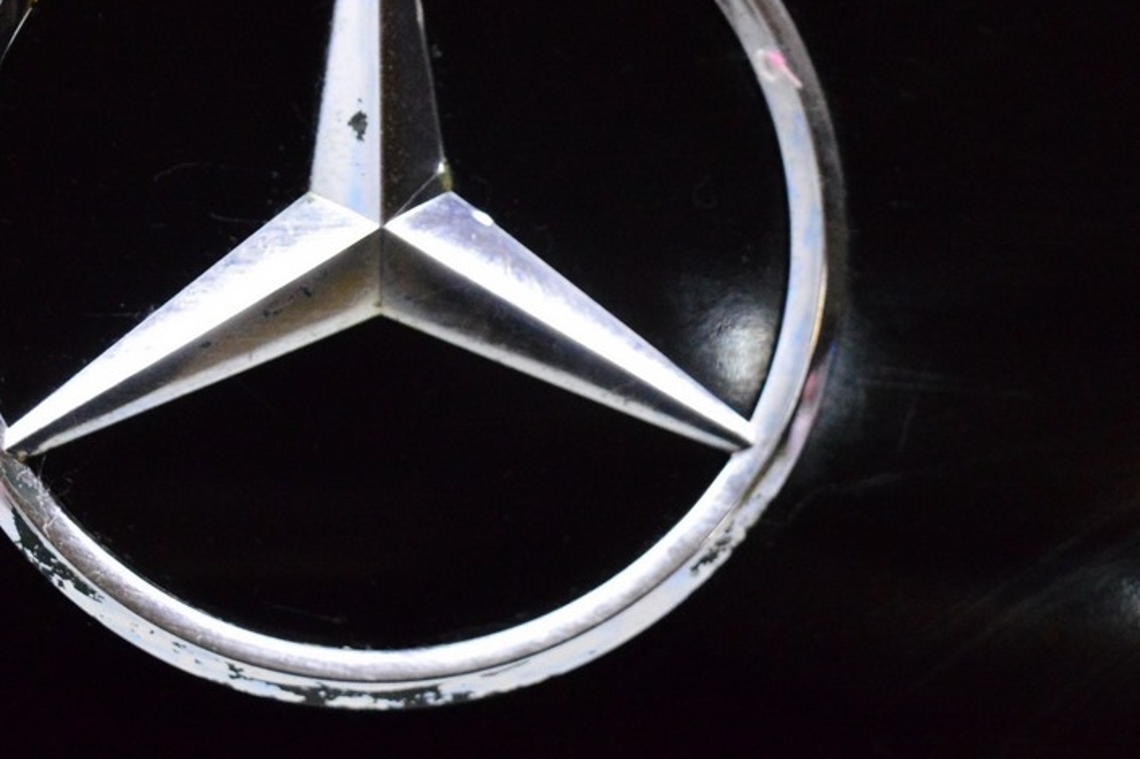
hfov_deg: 23.3
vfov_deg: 15.7
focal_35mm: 87
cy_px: 235
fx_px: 2754
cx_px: 367
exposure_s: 1/160
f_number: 6.3
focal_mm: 40
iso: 6400
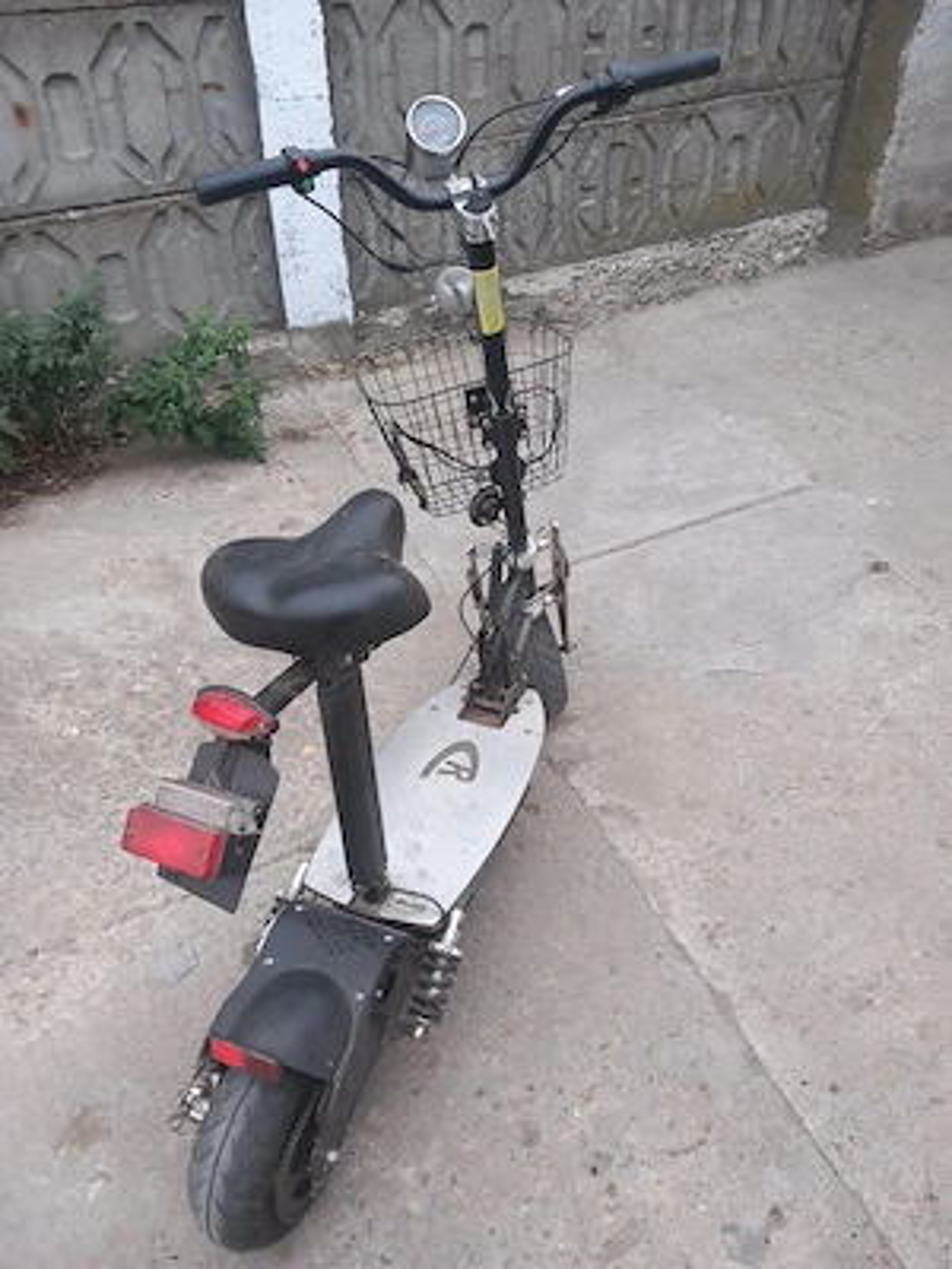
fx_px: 990
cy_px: 634
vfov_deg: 65.3
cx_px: 476
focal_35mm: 27
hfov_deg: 51.4
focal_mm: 4
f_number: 1.8
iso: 80
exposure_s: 1/50.3
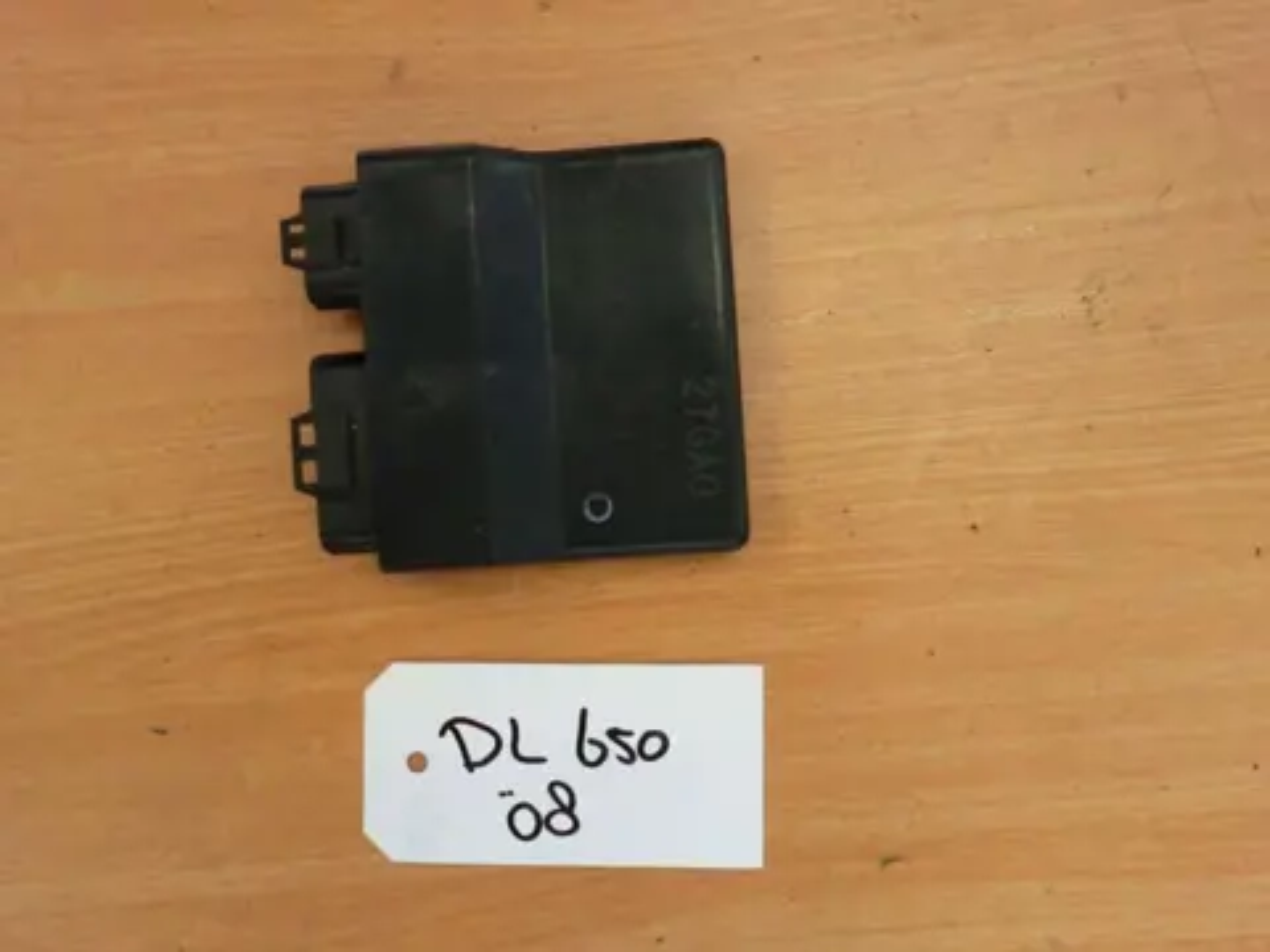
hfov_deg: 56.8
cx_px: 635
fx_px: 1174
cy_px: 476
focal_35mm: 32
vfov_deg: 44.2
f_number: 3.5
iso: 400
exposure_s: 1/60
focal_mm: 5.8
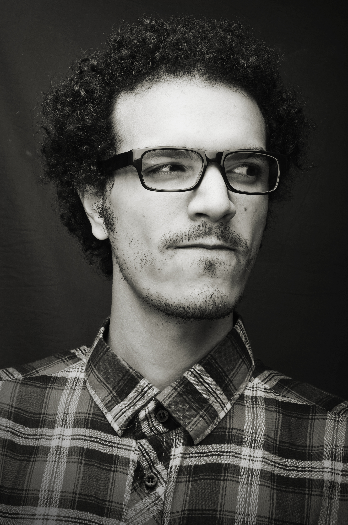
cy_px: 262
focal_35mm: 75
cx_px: 174
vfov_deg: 27.0
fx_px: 1090
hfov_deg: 18.1
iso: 100
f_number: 14
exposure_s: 1/160
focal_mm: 50
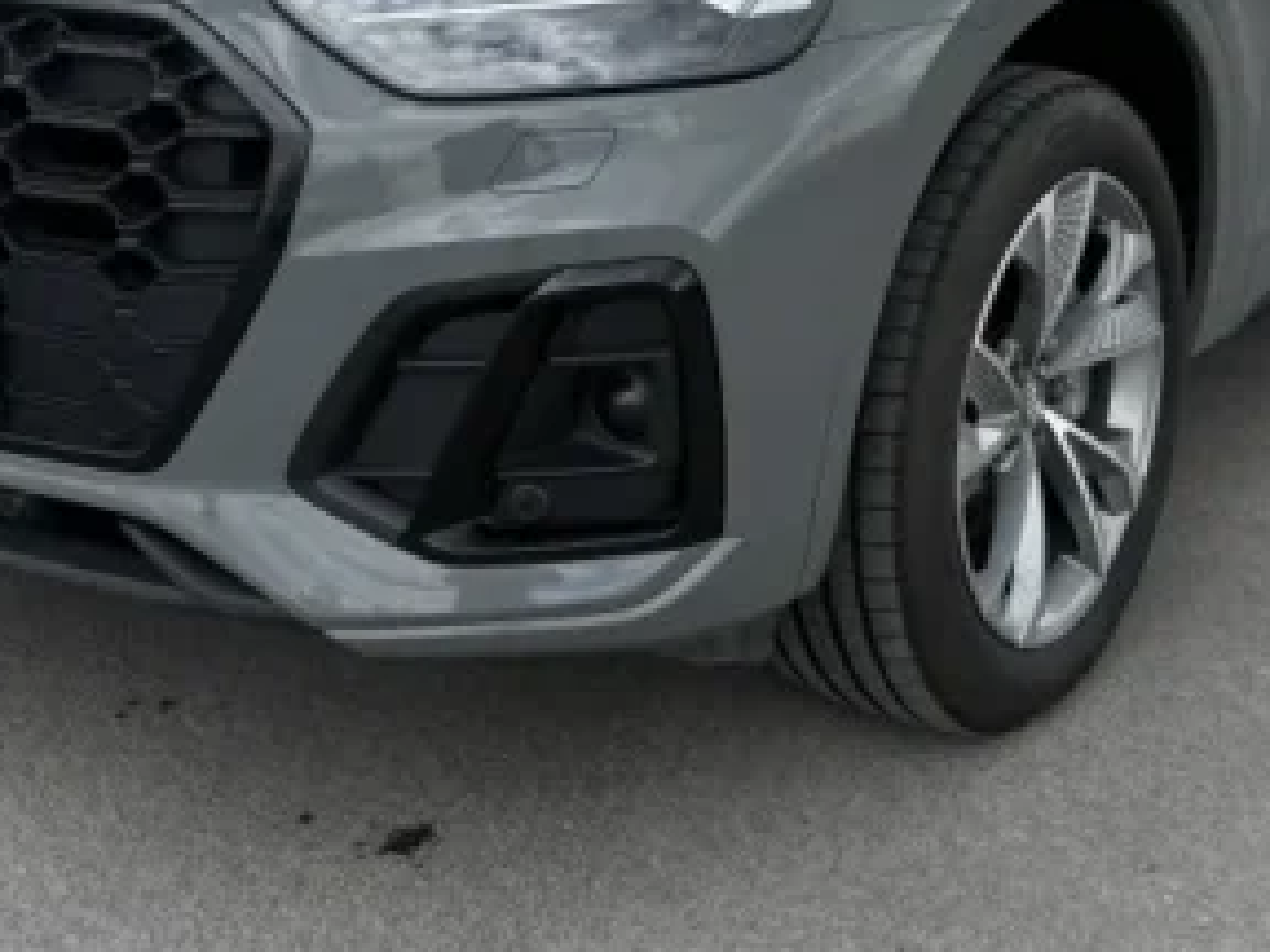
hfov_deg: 30.2
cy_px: 57
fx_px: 2348
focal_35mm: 64
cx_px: 750
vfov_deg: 22.3
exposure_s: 1/3021
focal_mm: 6.76
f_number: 1.78
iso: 80
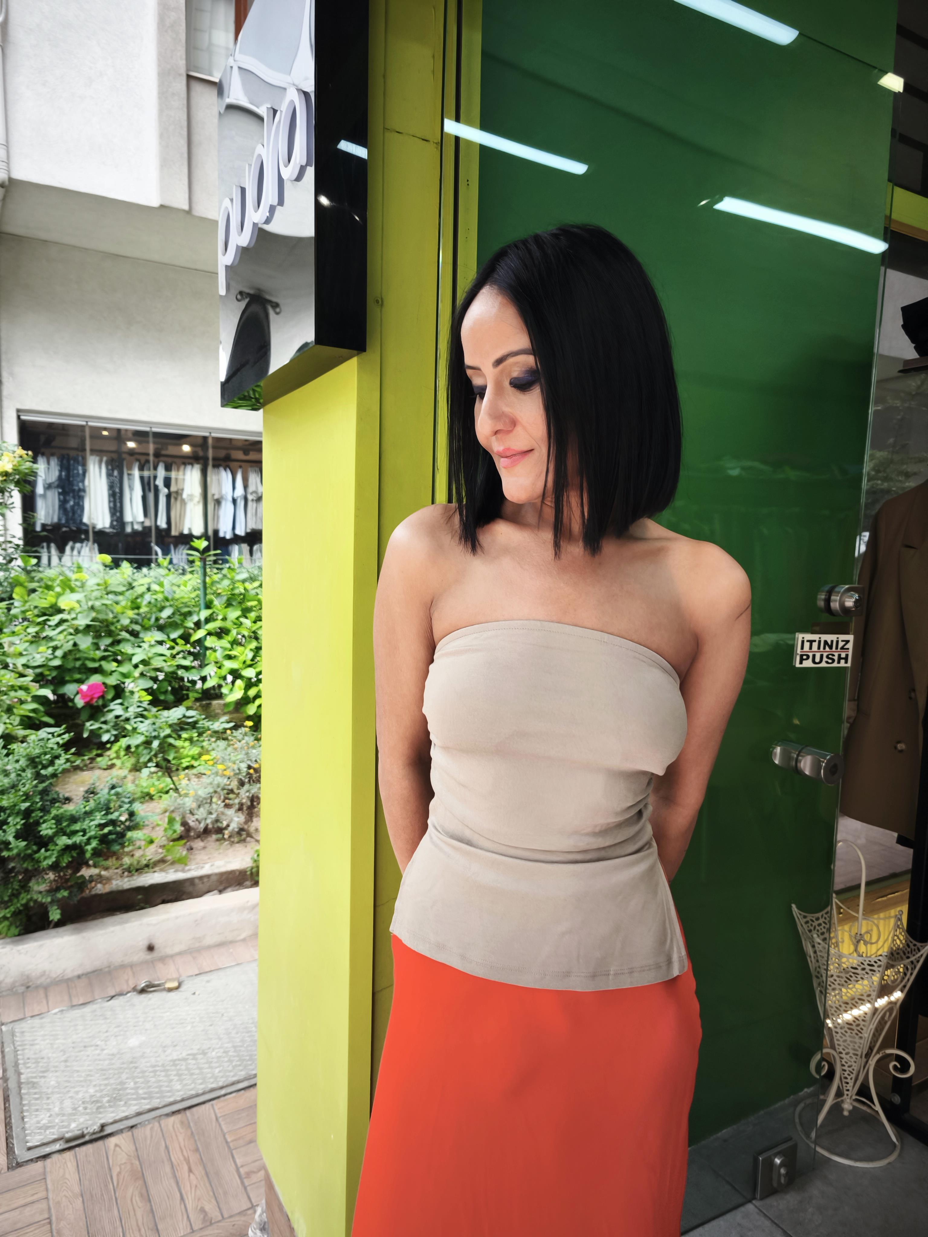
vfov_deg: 73.9
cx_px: 464
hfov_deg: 58.9
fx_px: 822
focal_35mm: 23
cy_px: 618
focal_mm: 5.35
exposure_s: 1/100
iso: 80
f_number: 1.7
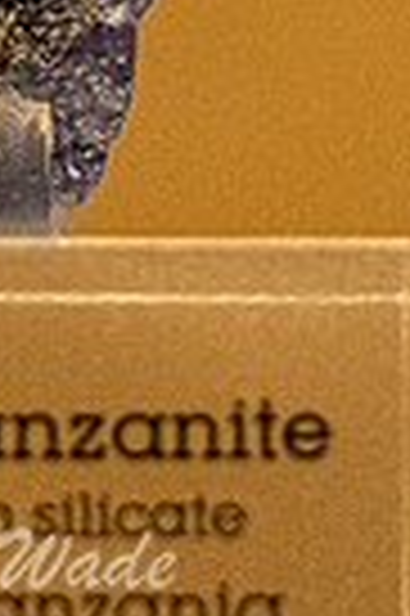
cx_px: -58
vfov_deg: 2.5
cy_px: -292
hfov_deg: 1.7
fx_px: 14146
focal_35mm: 826
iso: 5000
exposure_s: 1/125
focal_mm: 166
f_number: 6.3
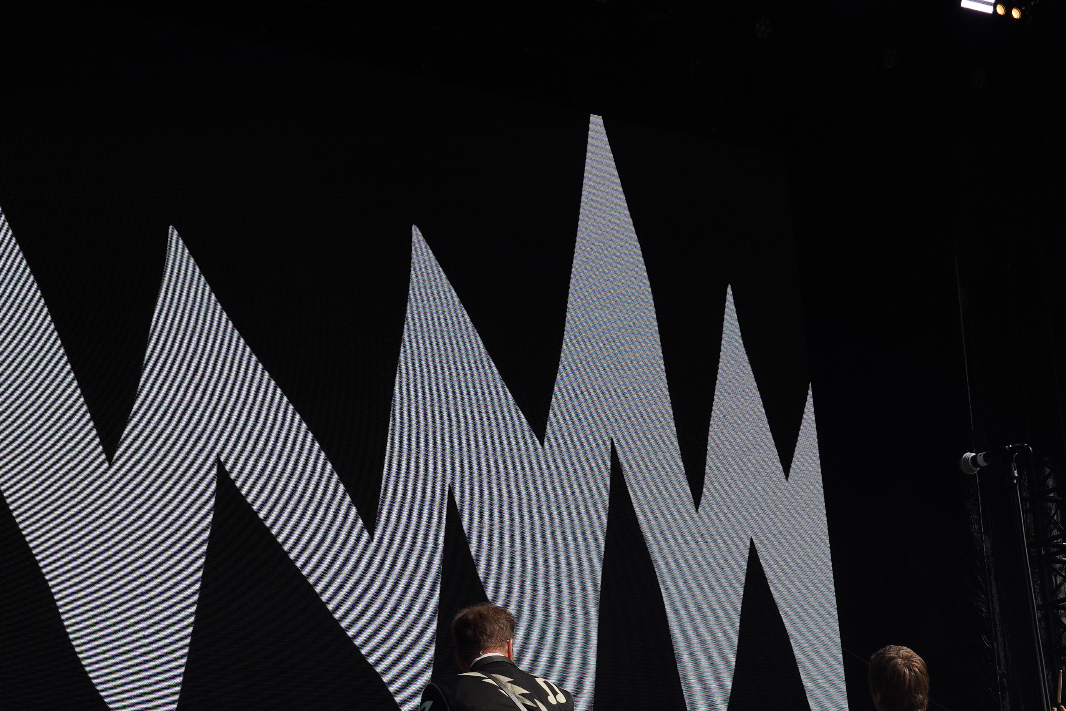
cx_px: 591
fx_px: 2369
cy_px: 587
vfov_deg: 16.9
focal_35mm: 80
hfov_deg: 25.3
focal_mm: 37
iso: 100
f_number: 8
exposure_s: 1/800
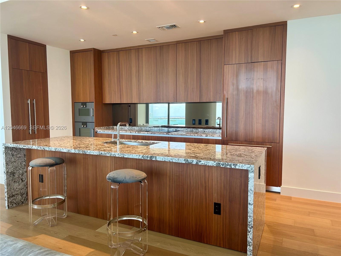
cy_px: 128
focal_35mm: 26
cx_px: 170
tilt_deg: -4.3
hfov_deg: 67.3
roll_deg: +1.1
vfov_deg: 53.1
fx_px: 256
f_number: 1.5
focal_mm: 5.7
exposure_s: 1/120
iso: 80
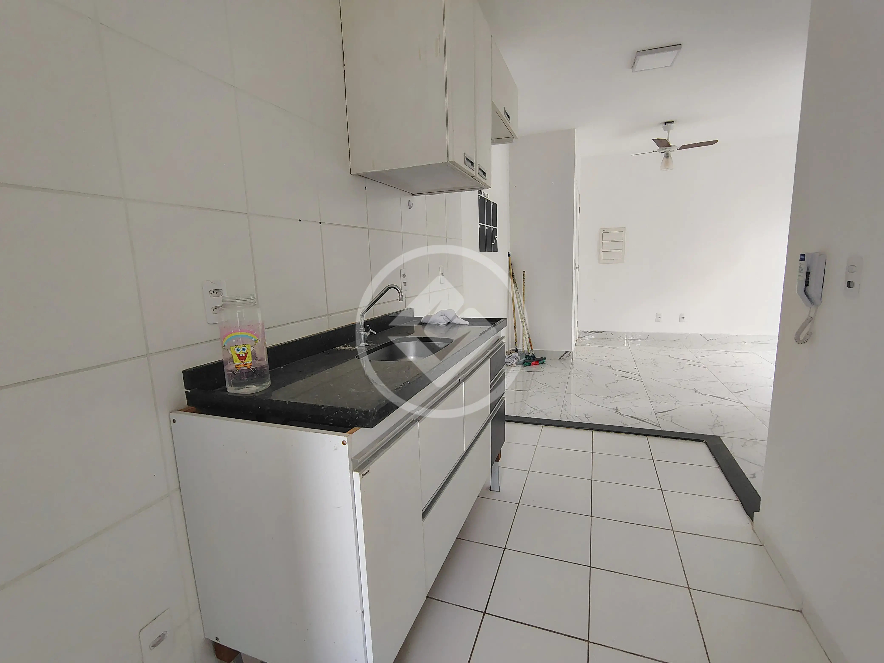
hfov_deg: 94.5
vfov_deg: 78.1
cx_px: 442
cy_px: 332
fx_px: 409
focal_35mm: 16
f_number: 2.2
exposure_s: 1/60
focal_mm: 2.13
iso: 364
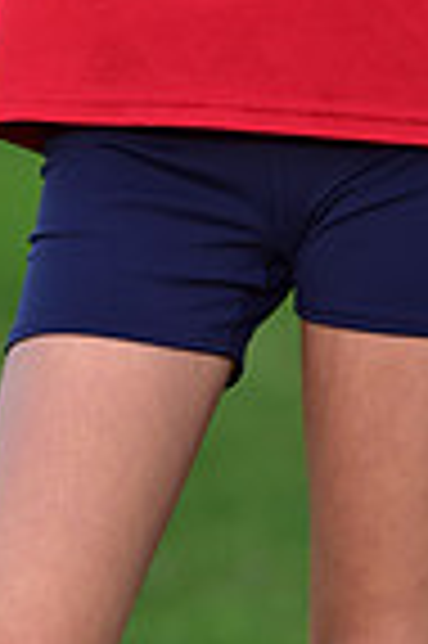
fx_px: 10904
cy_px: -486
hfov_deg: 2.2
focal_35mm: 610
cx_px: 304
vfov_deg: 3.4
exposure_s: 1/320
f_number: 4.5
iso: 400
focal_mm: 150
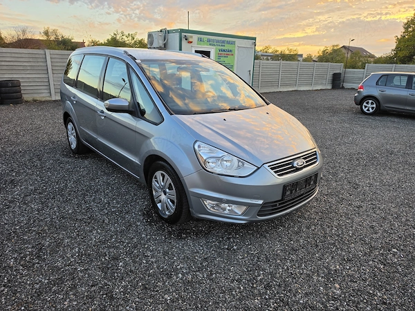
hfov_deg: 73.9
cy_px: 156
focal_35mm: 23
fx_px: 276
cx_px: 208
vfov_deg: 58.9
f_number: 1.4
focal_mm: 6.5
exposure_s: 1/180
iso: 20
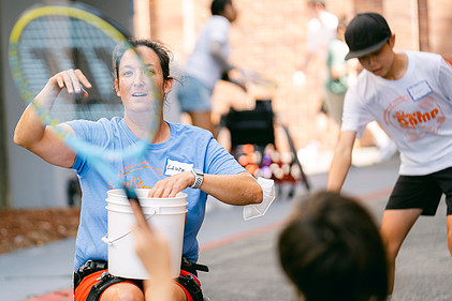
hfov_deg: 7.1
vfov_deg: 4.8
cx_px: 164
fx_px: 3630
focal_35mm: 289
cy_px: 191
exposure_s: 1/180
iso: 160
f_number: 2.8
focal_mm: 140
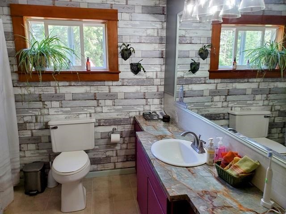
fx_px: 215
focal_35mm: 26
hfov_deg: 67.3
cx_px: 143
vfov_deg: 53.1
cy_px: 107
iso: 200
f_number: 2.4
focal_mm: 4.3
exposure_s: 1/59
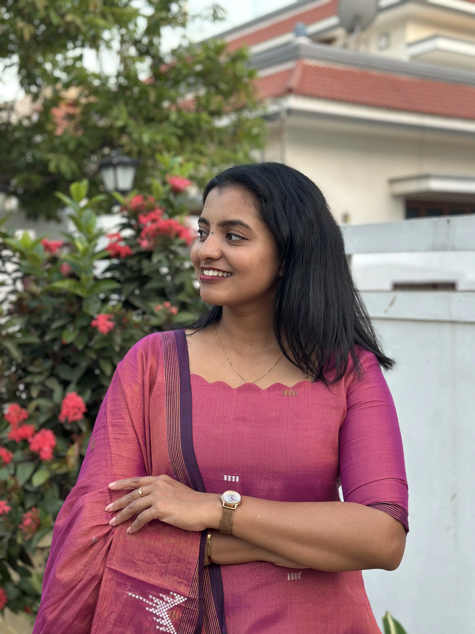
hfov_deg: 30.3
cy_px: 317
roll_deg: -0.2
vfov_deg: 39.7
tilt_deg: -2.5
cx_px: 238
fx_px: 878
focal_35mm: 48
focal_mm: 6.86
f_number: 1.78
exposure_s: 1/83
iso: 125
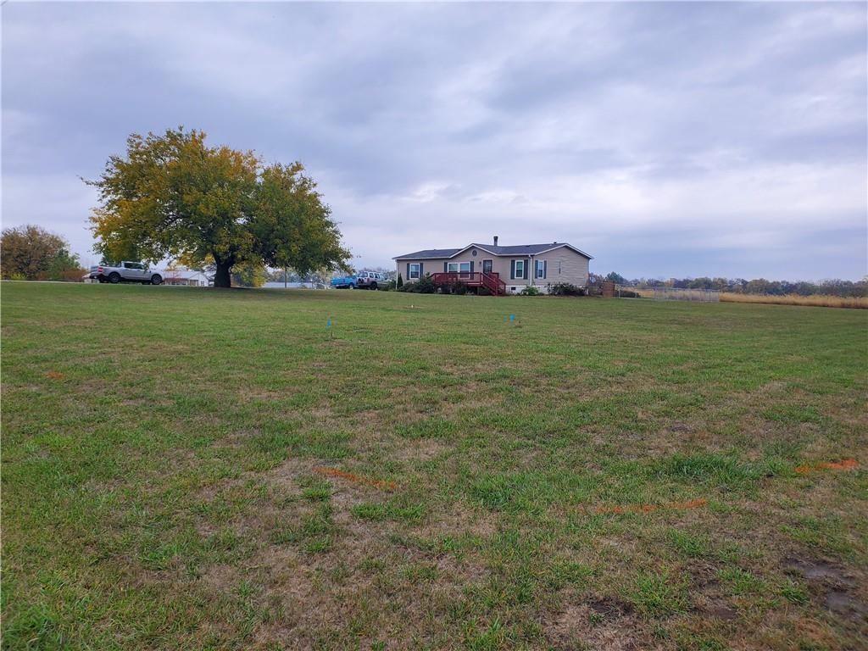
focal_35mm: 26
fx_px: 652
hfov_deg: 67.3
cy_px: 326
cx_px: 434
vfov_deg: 53.1
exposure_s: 1/270
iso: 50
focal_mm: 4.3
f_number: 2.4
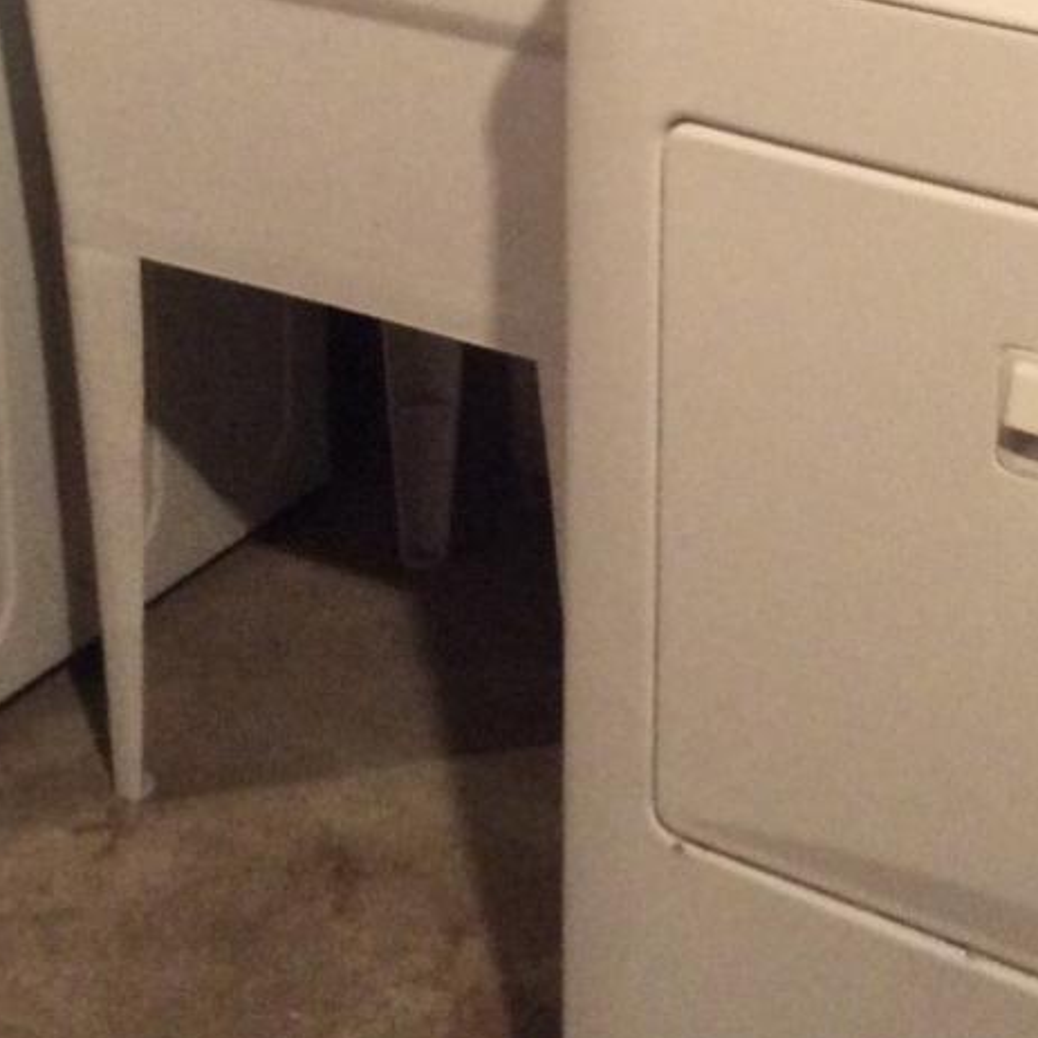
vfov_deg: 19.0
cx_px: 646
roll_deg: +0.4
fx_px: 2985
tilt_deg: -20.5
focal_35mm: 88
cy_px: -87
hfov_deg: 19.7
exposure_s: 1/24
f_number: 2.4
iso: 250
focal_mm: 3.3
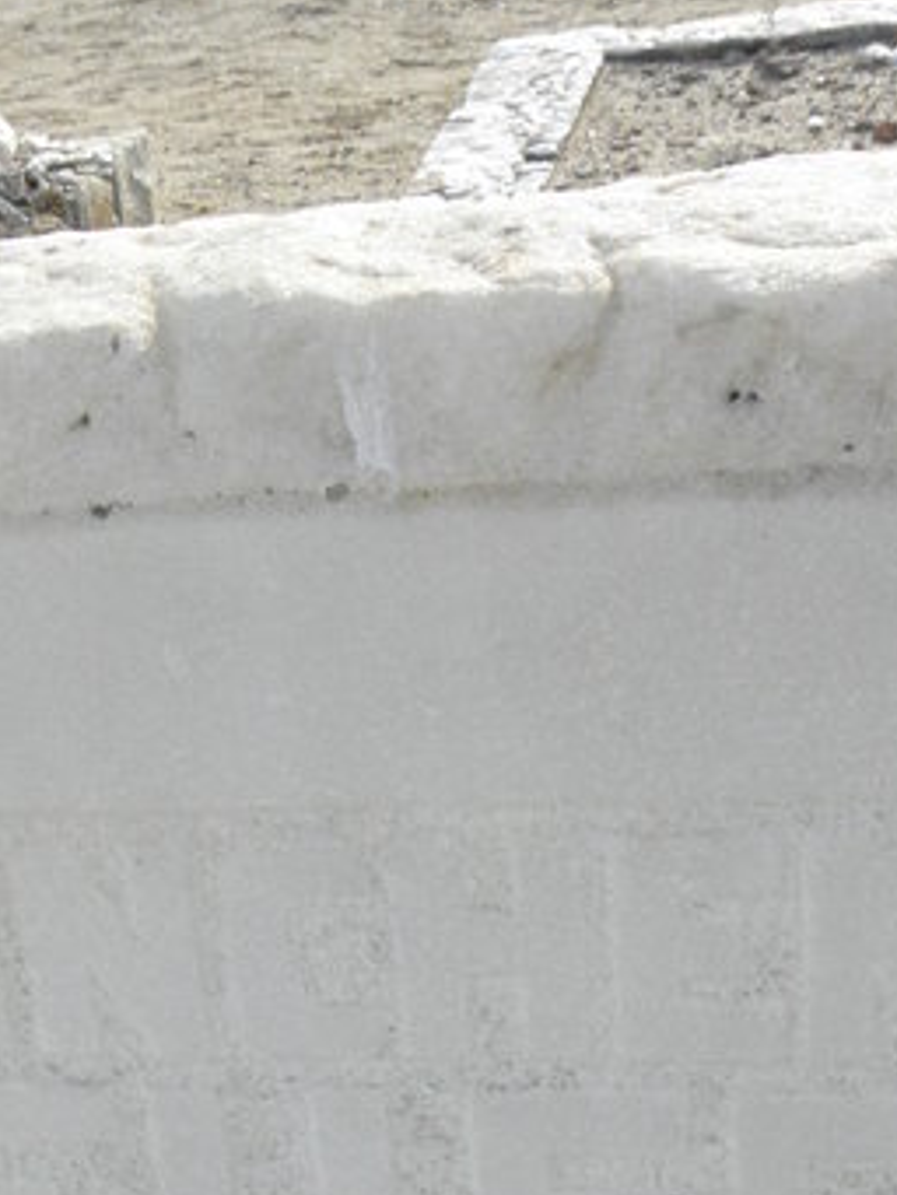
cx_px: 319
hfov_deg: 24.0
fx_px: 2106
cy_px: 1132
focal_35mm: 61
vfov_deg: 30.0
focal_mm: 4.6
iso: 200
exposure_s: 1/320
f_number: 5.6
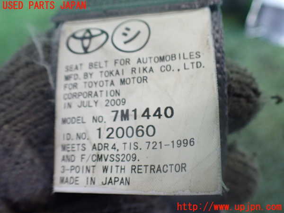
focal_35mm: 30
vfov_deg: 46.8
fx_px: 246
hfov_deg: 60.0
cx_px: 142
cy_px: 106
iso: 800
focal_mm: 5.4
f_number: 2.3
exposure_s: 1/125
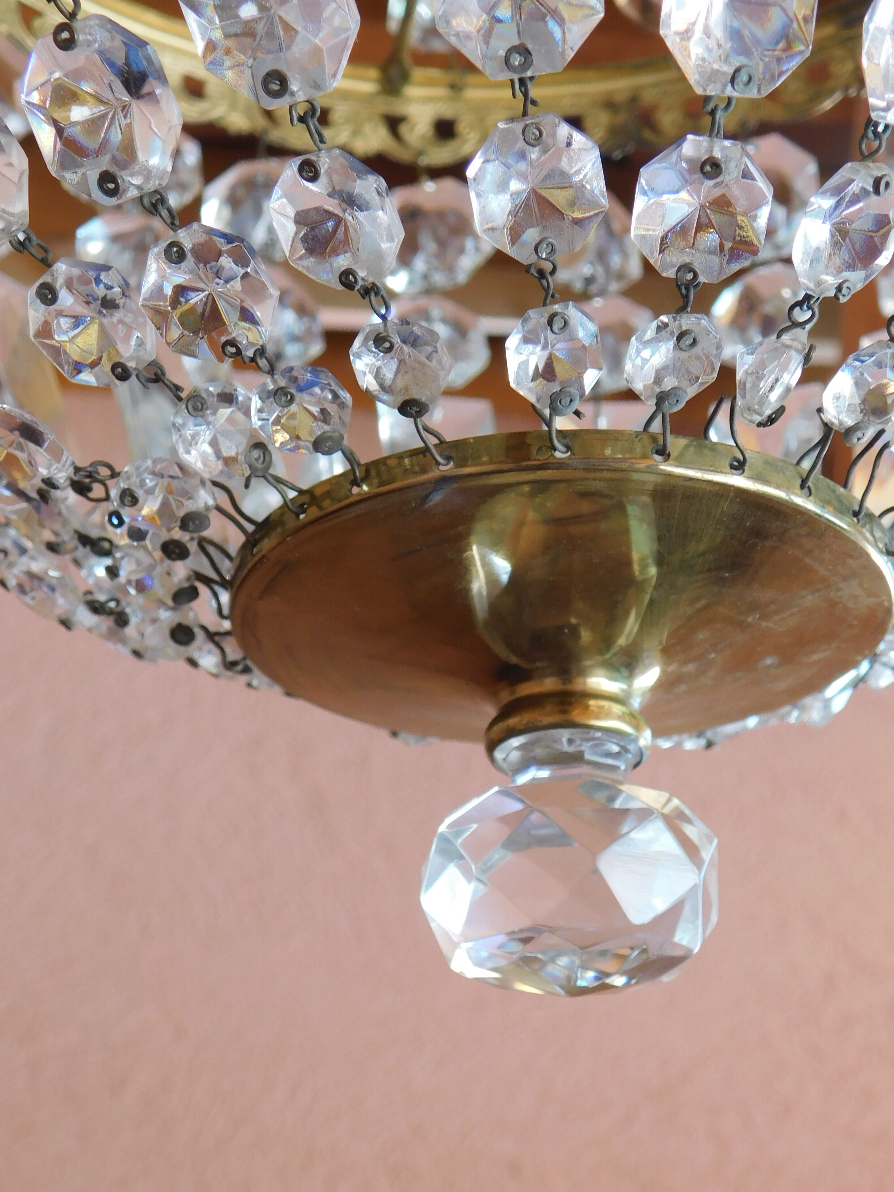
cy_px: 642
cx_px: 513
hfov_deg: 24.0
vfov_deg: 31.7
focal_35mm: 61
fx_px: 2101
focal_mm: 9
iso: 125
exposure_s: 1/50
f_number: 3.8
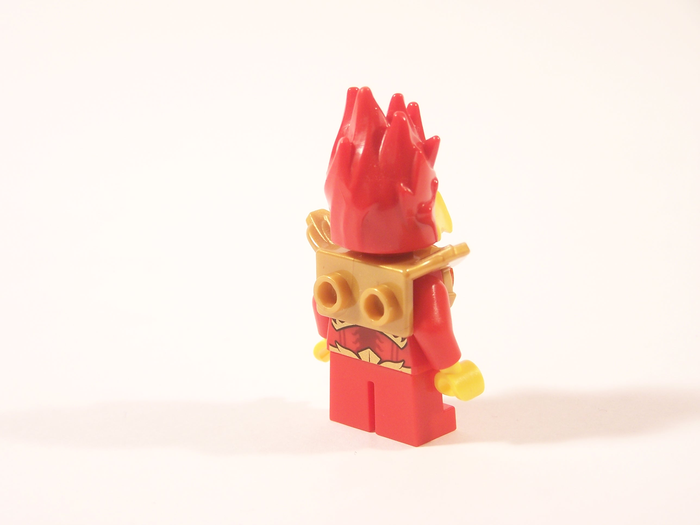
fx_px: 2366
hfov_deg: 16.8
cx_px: 350
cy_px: 262
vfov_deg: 12.7
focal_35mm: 117
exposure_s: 1/15
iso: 100
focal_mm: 19.4
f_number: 3.2
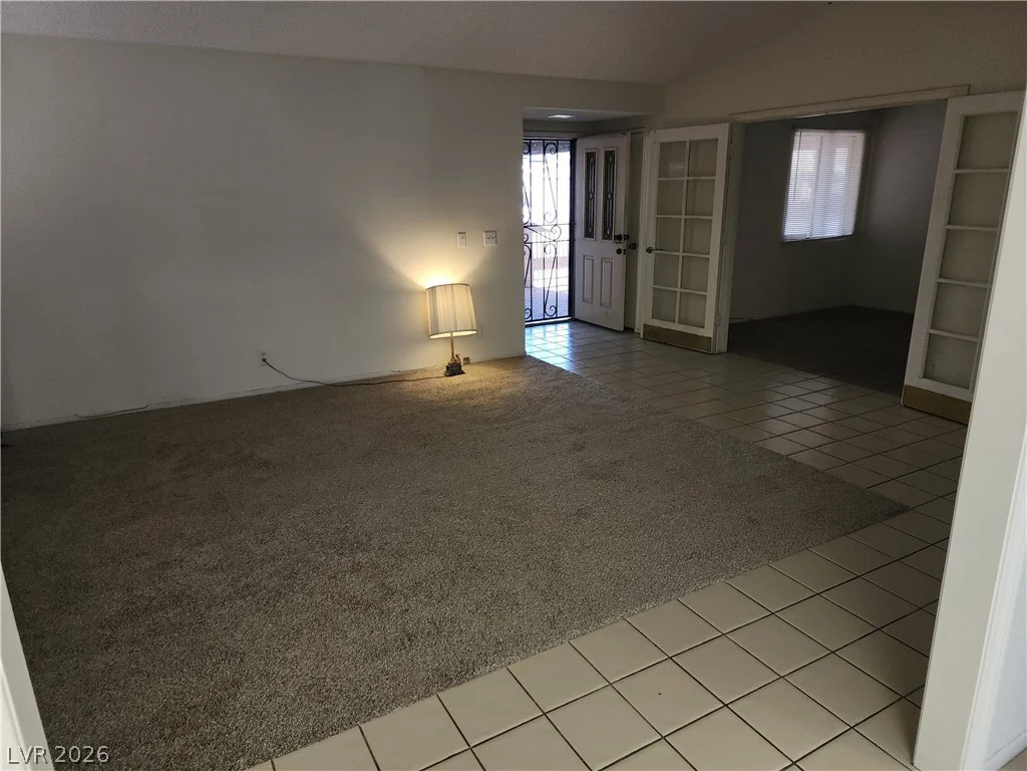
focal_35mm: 23
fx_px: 682
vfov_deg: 58.9
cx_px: 514
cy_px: 386
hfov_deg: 73.9
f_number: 1.8
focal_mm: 6.4
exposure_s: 1/30
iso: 100
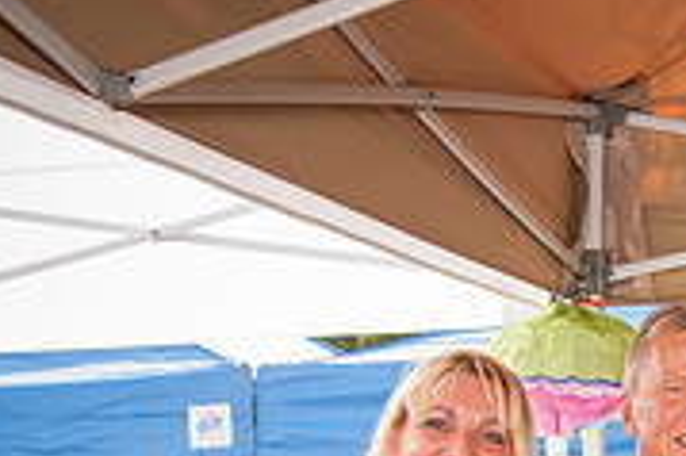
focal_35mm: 91
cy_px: 556
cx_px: 939
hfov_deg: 20.2
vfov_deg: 14.5
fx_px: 1732
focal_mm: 28
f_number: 5
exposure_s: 1/320
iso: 200
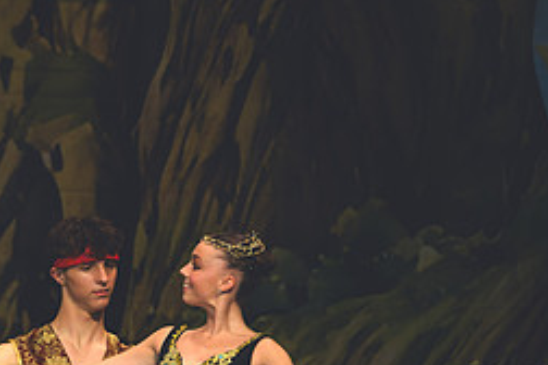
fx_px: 10503
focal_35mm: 690
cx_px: 139
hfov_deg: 3.0
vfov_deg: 2.0
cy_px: 413
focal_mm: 200
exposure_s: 1/500
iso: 720
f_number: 2.8
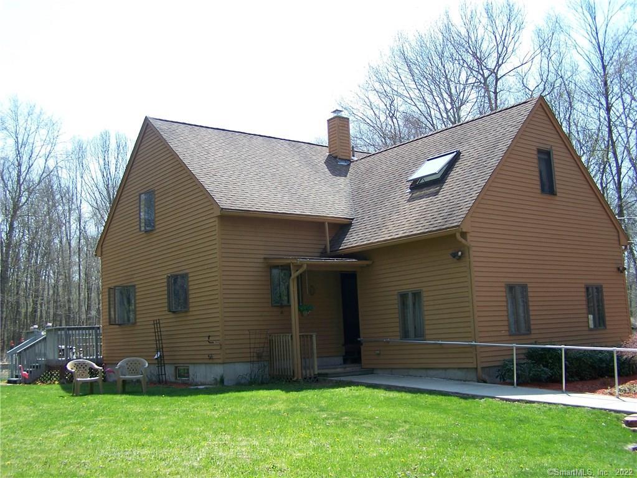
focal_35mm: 38
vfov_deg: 37.7
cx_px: 318
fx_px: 700
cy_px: 239
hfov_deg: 49.0
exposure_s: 1/500
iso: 80
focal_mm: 6.3
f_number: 2.8
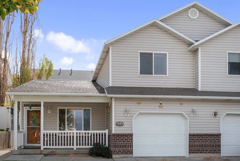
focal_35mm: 36
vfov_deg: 36.6
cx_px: 98
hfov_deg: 52.8
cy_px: 106
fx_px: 240
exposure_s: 1/1250
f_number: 8
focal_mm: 26
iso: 1600
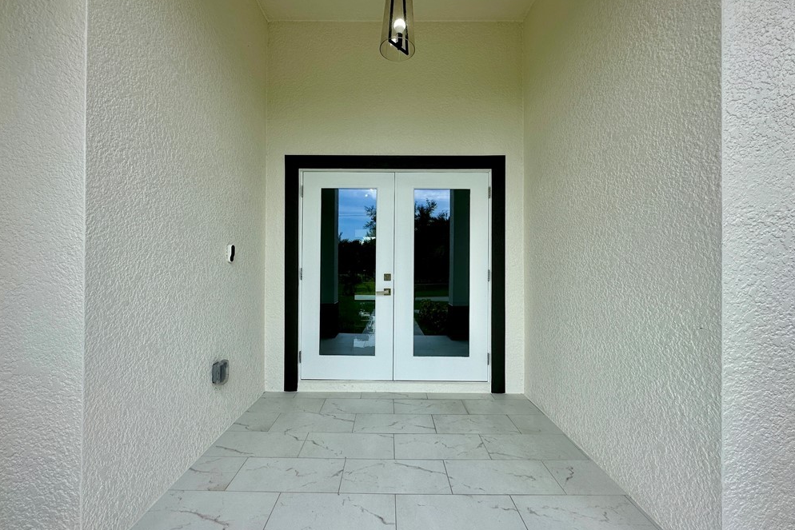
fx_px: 331
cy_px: 265
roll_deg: -0.3
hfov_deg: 100.4
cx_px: 389
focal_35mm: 15
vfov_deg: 77.3
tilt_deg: +0.7
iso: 40
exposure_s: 1/831
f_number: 2.2
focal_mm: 2.22
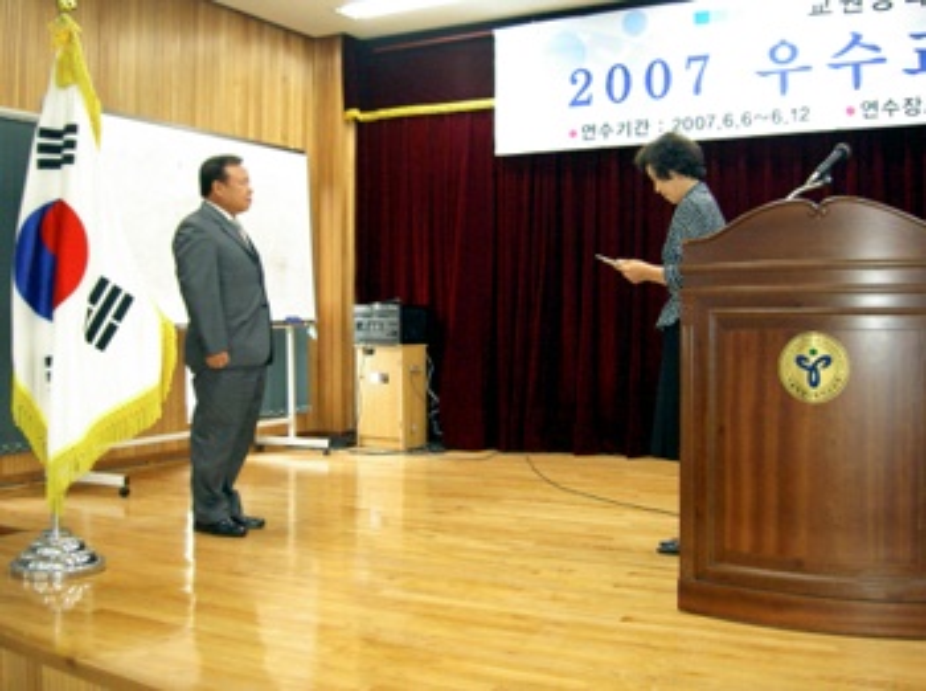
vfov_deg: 36.7
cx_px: 463
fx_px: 1041
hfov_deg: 48.0
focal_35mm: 39
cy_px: 346
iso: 400
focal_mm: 8
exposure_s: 1/60
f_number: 2.8
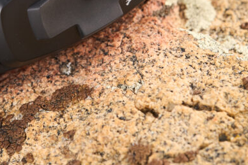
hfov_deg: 5.8
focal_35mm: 356
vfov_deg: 3.9
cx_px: 40
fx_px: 2453
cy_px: -45
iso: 320
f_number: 8
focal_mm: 135
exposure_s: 1/160
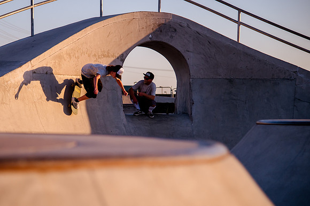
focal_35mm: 111
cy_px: 104
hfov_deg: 18.4
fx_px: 958
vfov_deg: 12.3
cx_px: 118
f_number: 4
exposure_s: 1/3200
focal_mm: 85
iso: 1000
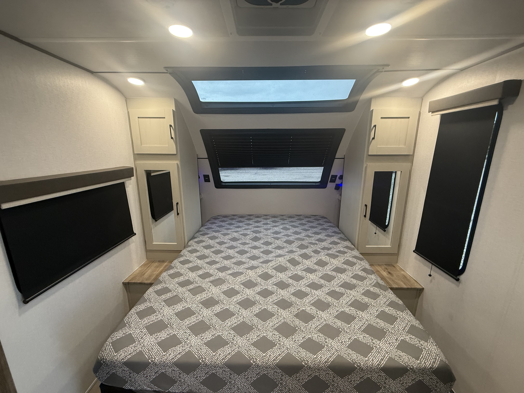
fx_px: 212
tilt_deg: -11.4
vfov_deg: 85.7
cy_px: 196
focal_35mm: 14
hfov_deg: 102.1
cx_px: 262
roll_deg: -0.6
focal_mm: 2.22
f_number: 2.2
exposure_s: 1/65
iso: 320
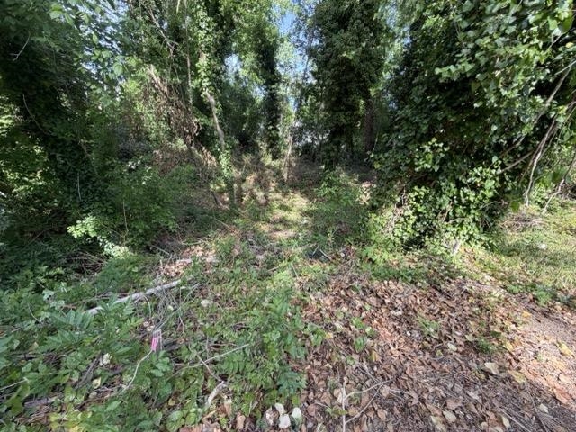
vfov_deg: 85.7
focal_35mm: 14
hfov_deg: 102.1
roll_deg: -8.5
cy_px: 216
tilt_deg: -17.5
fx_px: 233
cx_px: 288
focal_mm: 2.22
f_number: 2.2
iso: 50
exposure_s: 1/121
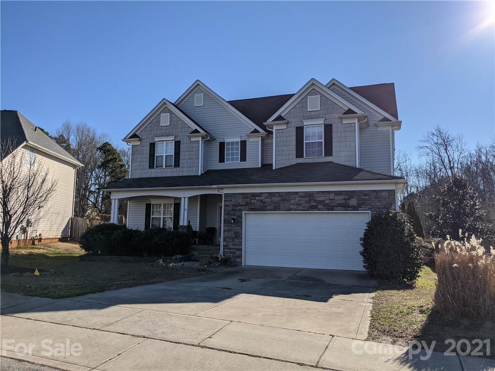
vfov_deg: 51.4
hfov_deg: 65.3
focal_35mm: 27
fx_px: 386
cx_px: 248
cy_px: 186
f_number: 1.73
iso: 54
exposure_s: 1/4695
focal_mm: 4.38
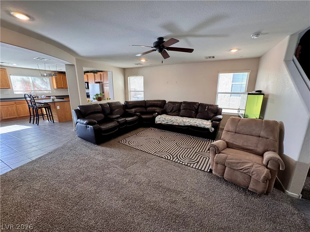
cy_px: 116
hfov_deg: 102.1
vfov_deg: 85.7
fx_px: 125
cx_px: 155
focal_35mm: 14
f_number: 2.2
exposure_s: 1/60
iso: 200
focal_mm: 2.22
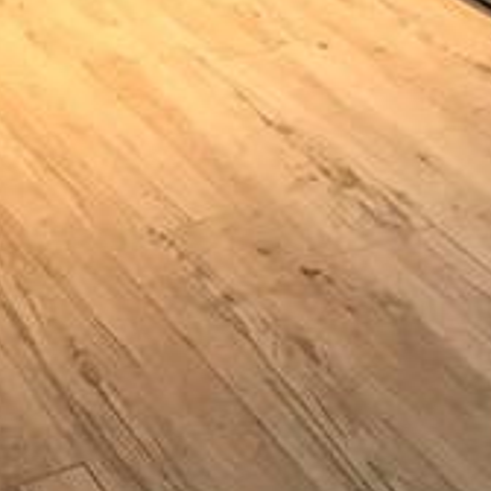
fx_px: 1813
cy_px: -544
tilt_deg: -8.1
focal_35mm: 113
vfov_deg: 13.0
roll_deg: +2.9
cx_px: -23
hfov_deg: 15.1
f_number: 1.8
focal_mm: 3.99
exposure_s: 1/30
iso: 40
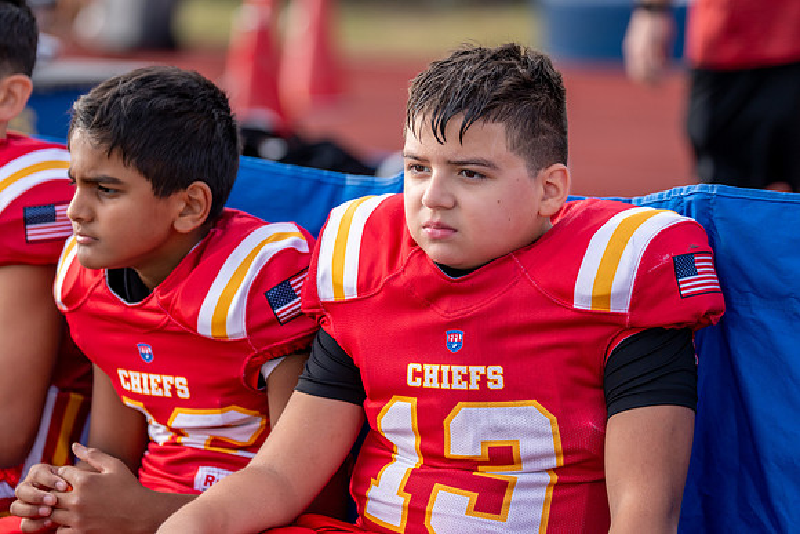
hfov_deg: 11.6
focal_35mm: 178
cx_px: 380
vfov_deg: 7.7
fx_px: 3950
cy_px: 251
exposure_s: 1/2000
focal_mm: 143
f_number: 2.8
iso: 250
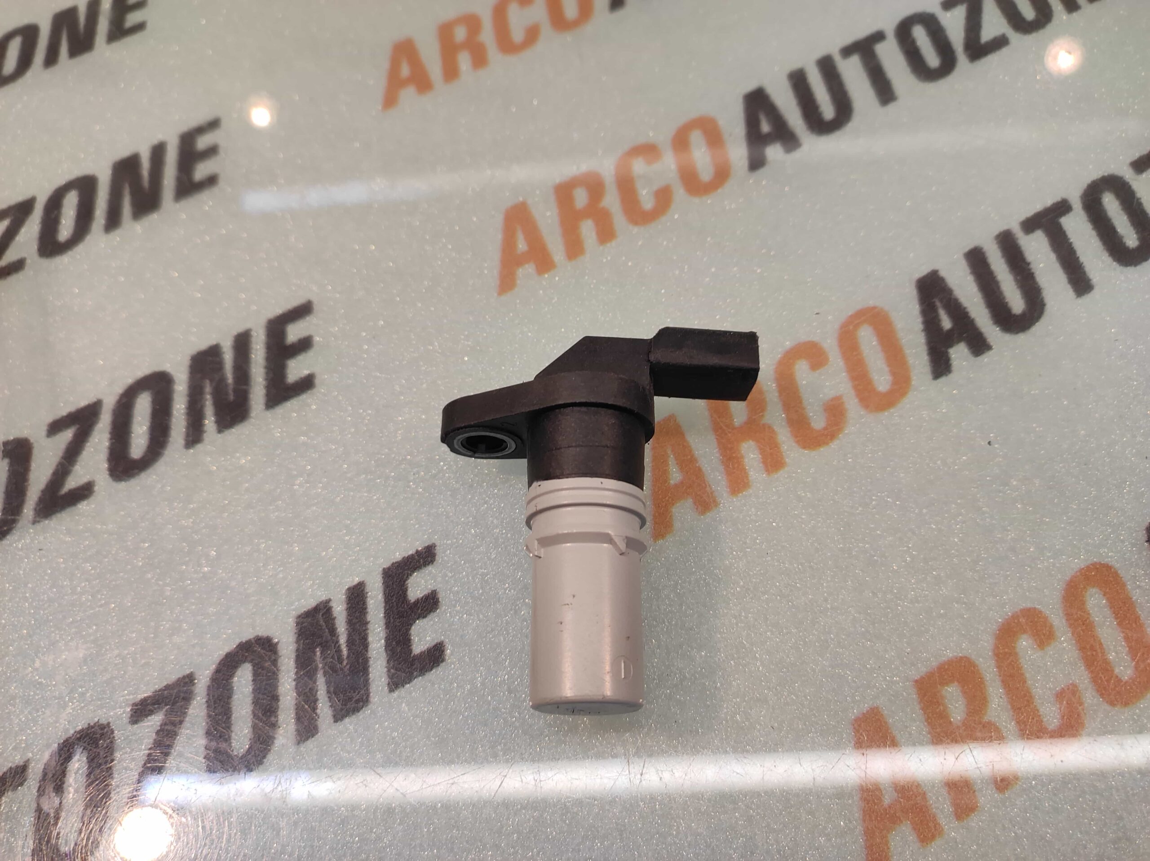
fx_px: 564
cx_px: 575
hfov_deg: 91.1
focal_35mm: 17
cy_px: 430
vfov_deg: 74.7
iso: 95
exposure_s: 1/33
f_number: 1.79
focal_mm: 4.74
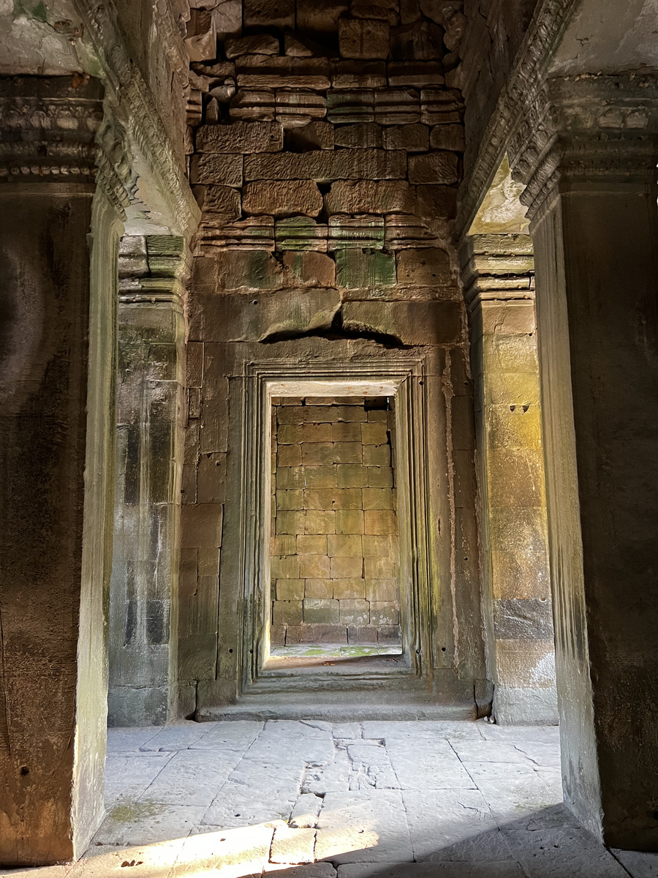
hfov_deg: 53.1
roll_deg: +0.3
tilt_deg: +7.2
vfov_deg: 67.3
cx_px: 329
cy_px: 439
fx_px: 659
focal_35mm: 26
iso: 500
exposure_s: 1/59
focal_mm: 5.7
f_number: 1.5
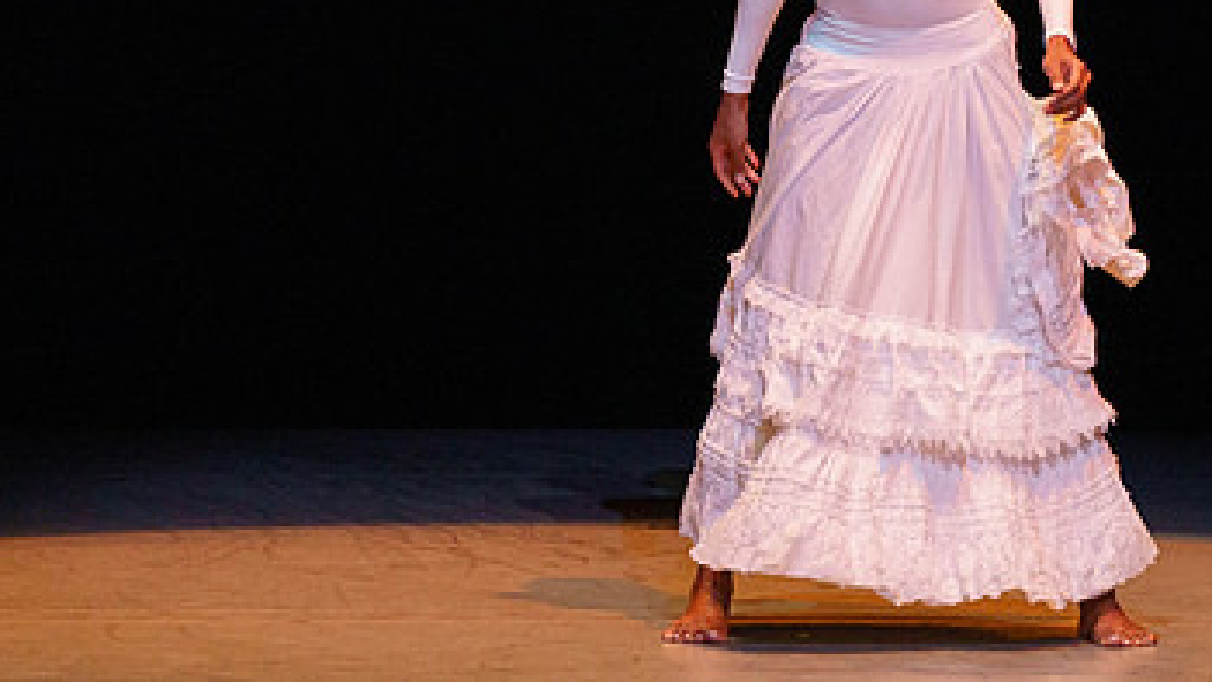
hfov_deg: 2.8
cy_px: 45
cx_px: 870
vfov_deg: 1.6
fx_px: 24653
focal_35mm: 767
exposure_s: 1/400
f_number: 6.3
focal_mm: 400
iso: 5000
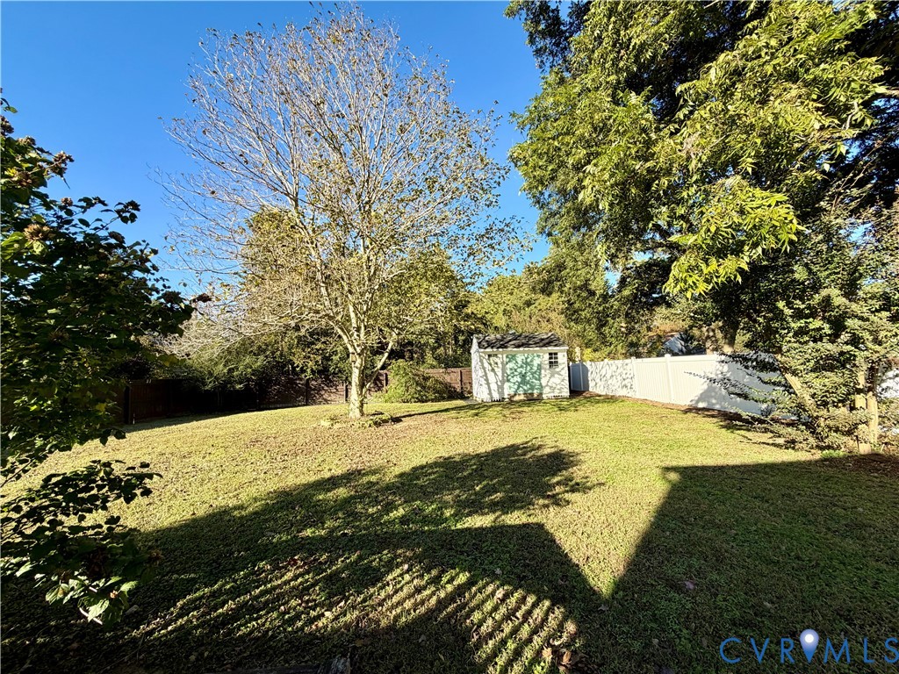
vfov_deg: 85.7
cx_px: 450
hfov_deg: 102.1
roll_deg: +2.0
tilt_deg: +5.2
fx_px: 364
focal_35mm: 14
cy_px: 337
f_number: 2.2
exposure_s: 1/540
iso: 40
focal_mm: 2.22
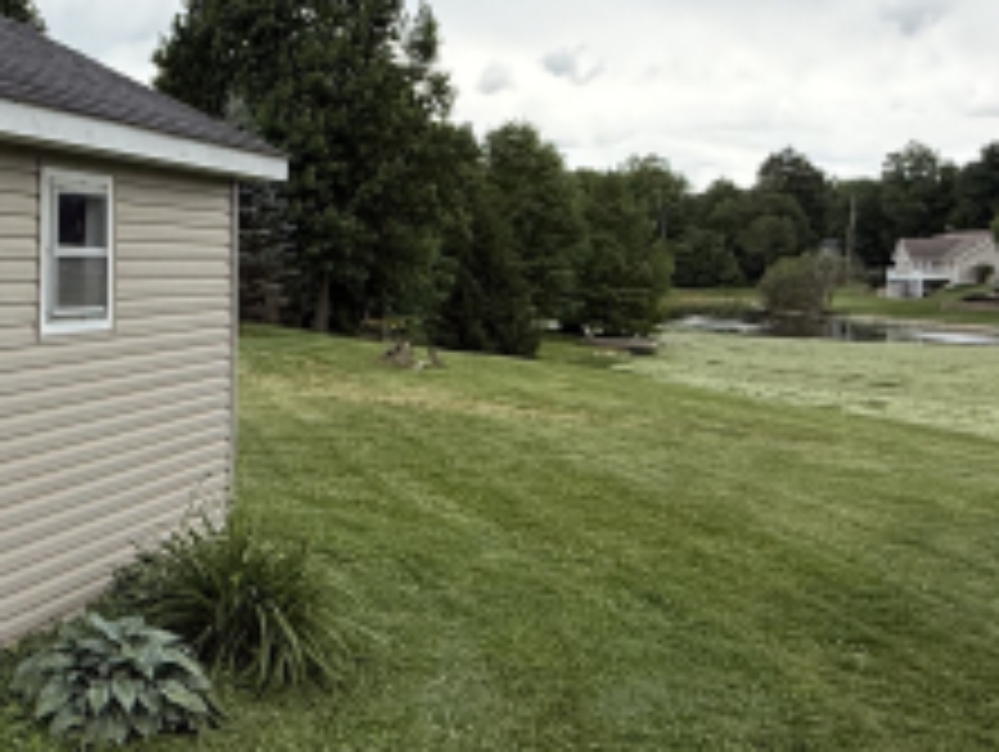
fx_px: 1213
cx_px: 137
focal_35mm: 42
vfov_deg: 34.0
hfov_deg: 41.8
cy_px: 225
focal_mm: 2.22
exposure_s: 1/876
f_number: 2.2
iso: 50
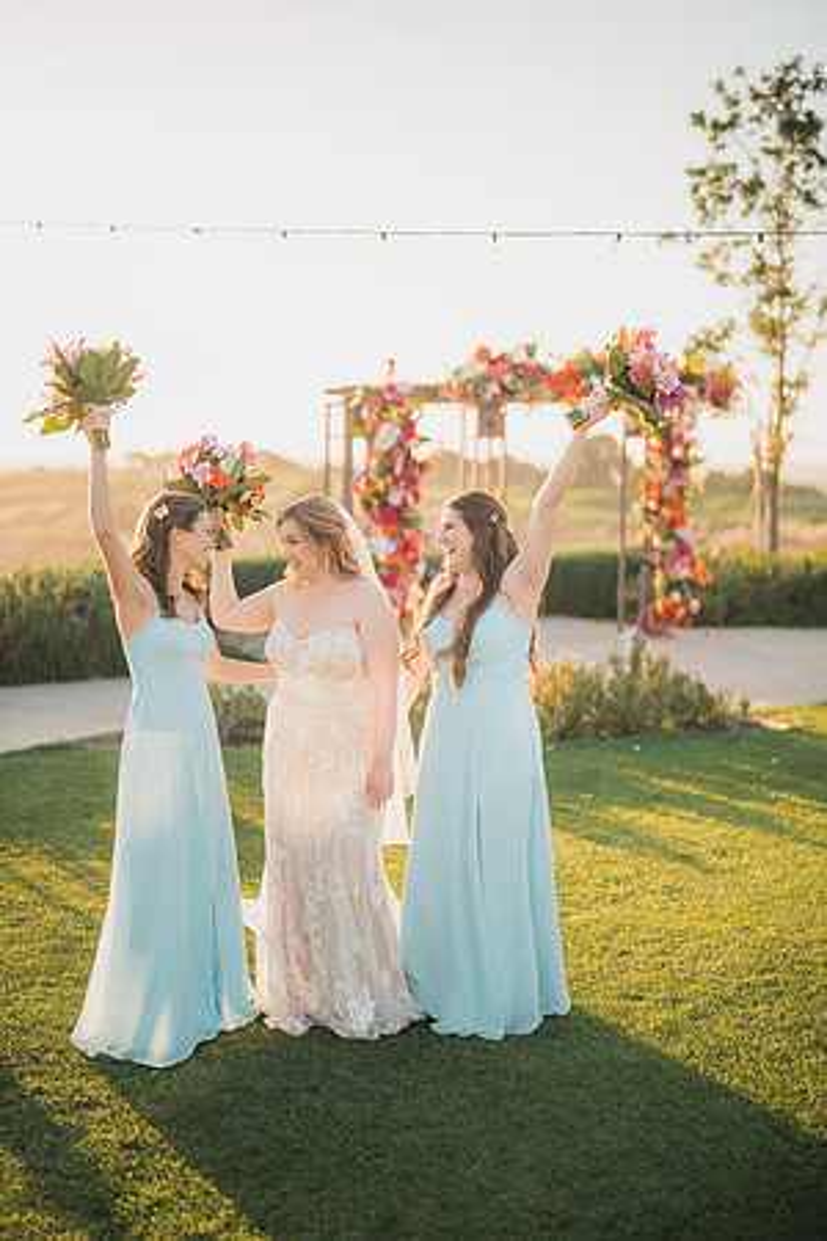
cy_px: 620
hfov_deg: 27.0
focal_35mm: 50
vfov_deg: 39.6
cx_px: 414
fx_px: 1723
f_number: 1.2
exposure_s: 1/3200
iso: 200
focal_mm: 50
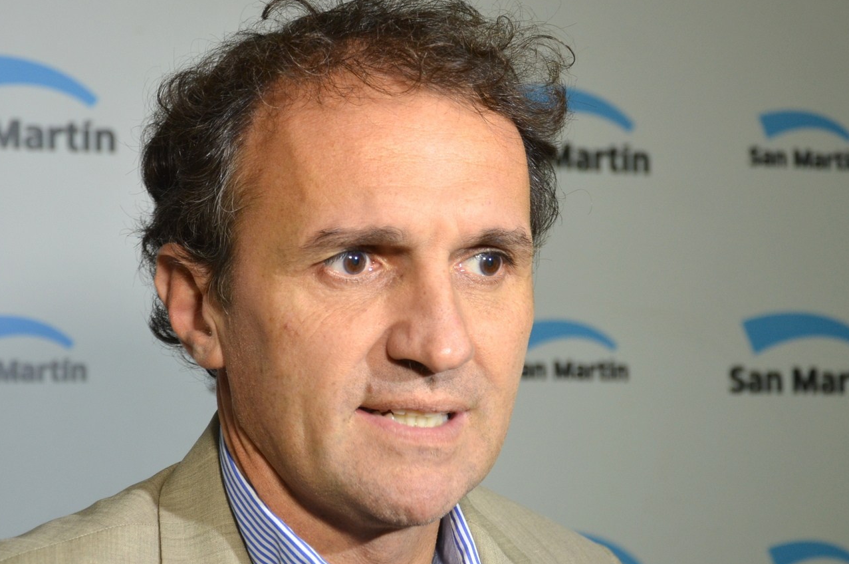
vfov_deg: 14.5
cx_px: 419
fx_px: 2214
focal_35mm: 94
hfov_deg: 21.7
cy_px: 294
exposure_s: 1/50
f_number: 5
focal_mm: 50
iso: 500
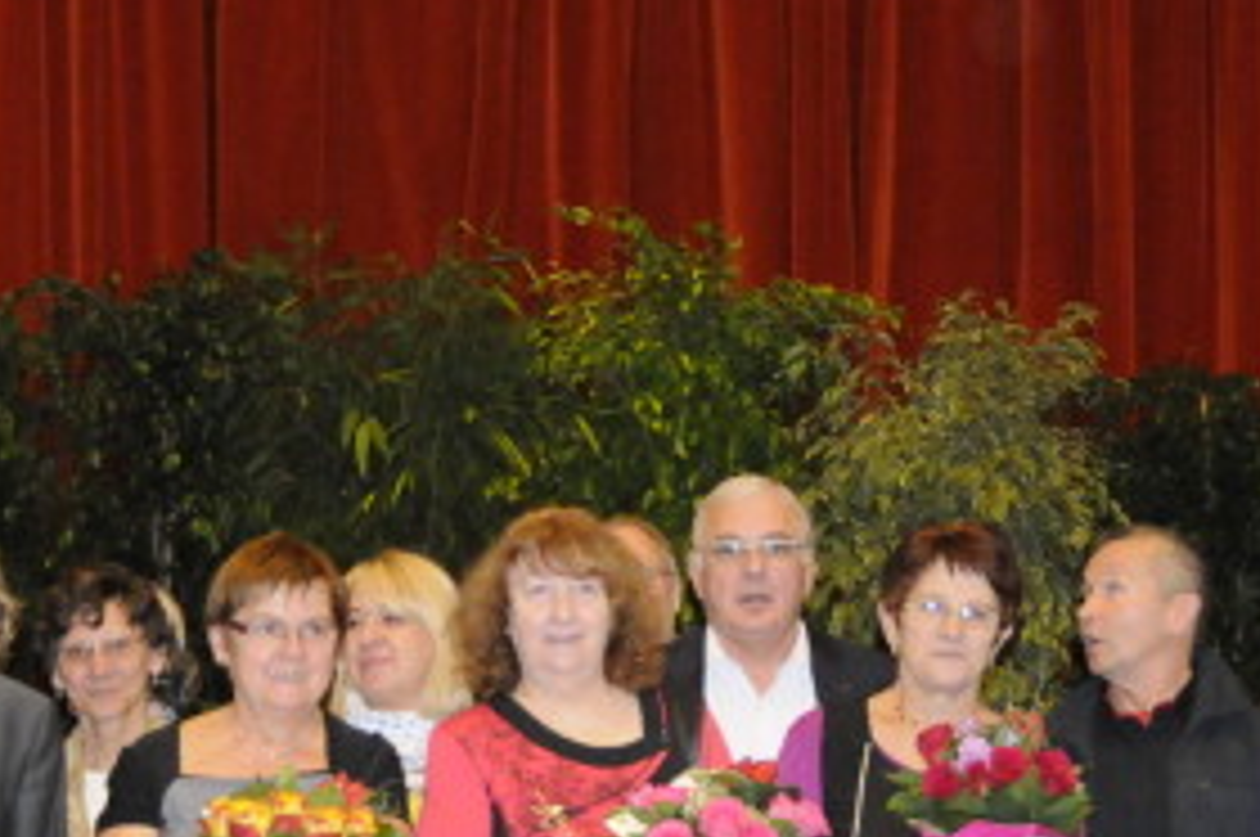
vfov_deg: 15.0
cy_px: 713
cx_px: 482
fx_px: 3146
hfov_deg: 22.6
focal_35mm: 90
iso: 3200
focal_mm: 24
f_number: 3.8
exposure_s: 1/250
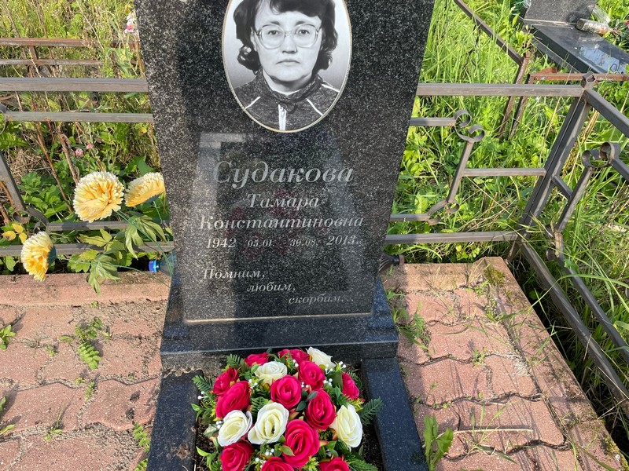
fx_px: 472
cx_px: 314
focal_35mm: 26
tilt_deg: -39.7
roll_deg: -3.2
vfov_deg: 53.1
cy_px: 236
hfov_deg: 67.3
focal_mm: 4.2
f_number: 1.6
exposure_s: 1/888
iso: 32
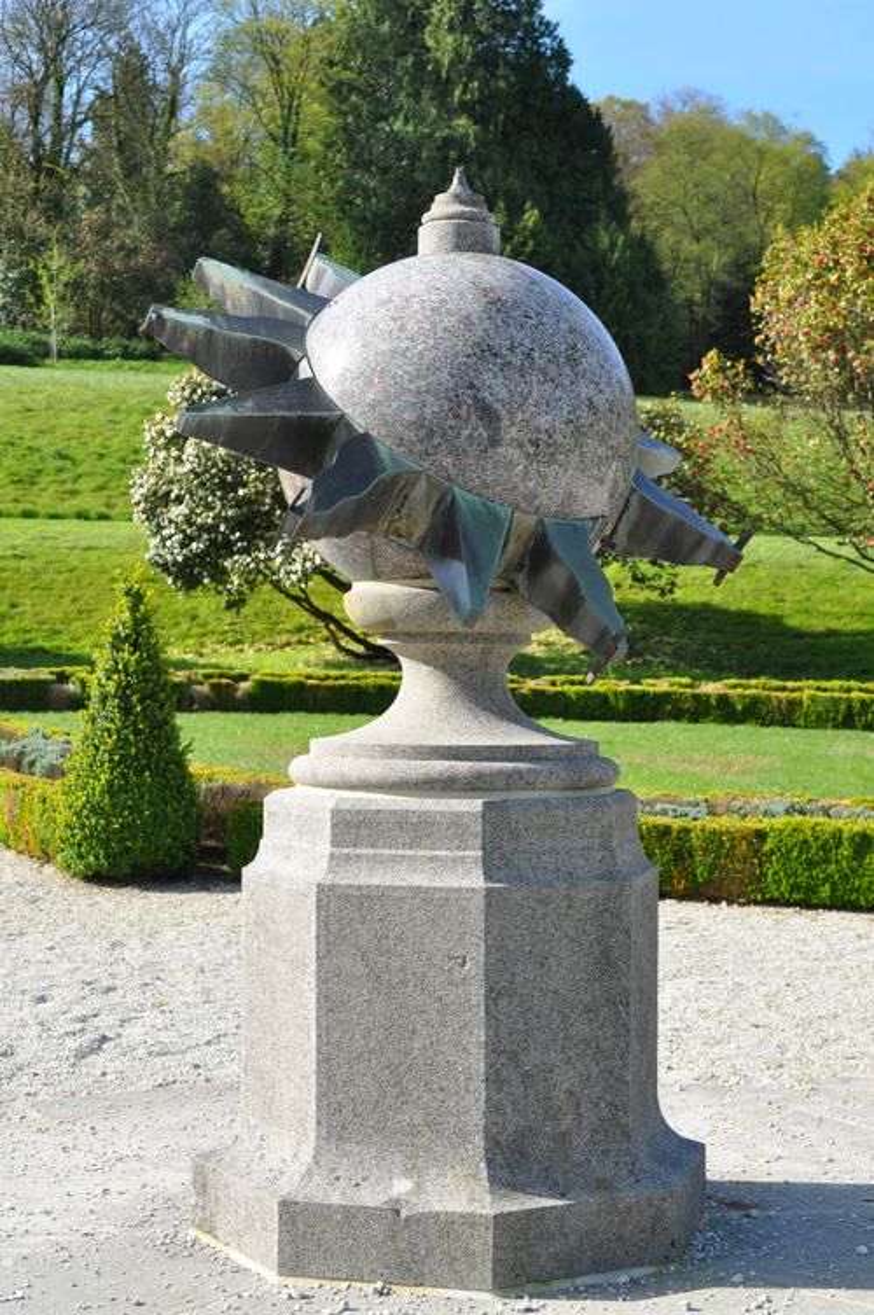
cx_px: 437
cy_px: 658
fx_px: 2189
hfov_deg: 22.6
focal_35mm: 60
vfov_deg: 33.4
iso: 200
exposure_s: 1/250
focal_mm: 40
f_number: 8
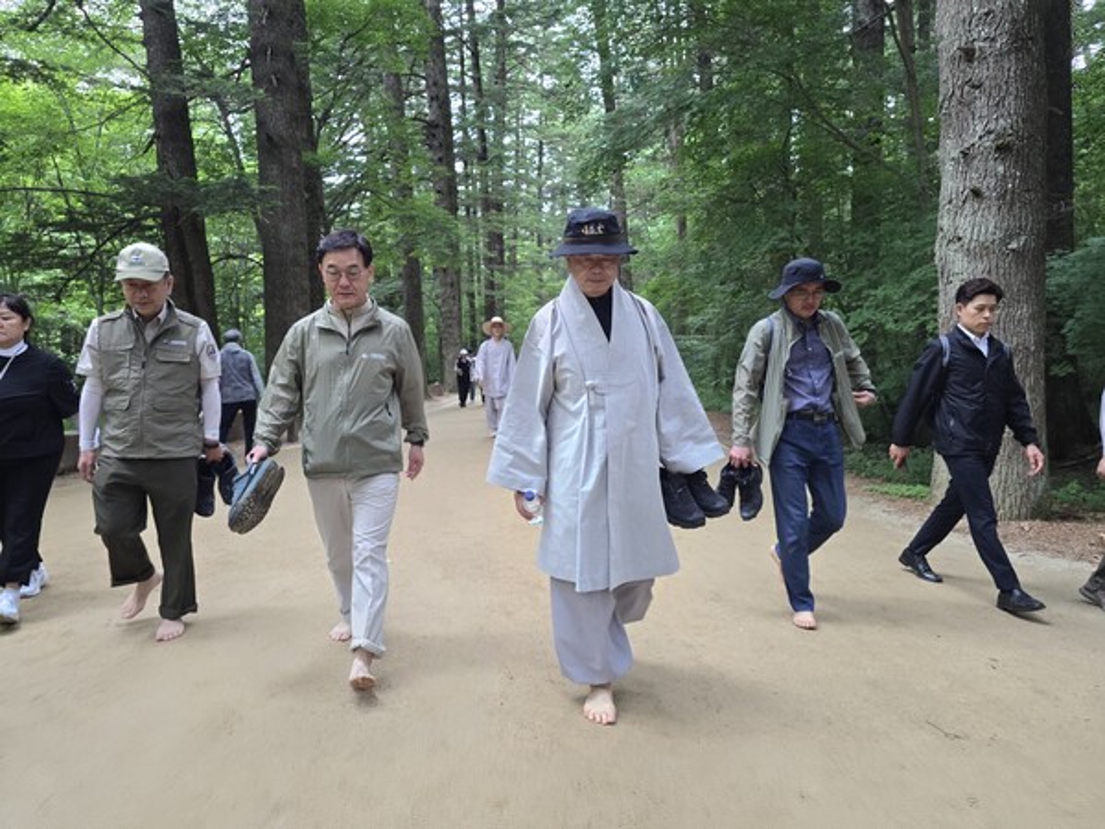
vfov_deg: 58.9
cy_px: 414
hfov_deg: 73.9
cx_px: 552
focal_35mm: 23
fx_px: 734
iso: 320
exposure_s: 1/120
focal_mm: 6.3
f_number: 1.7
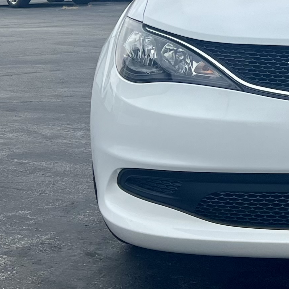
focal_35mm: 107
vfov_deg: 16.1
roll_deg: +2.6
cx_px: 404
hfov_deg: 15.3
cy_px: 50
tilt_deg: -5.3
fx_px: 1011
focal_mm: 5.7
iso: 50
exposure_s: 1/1511
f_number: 1.5
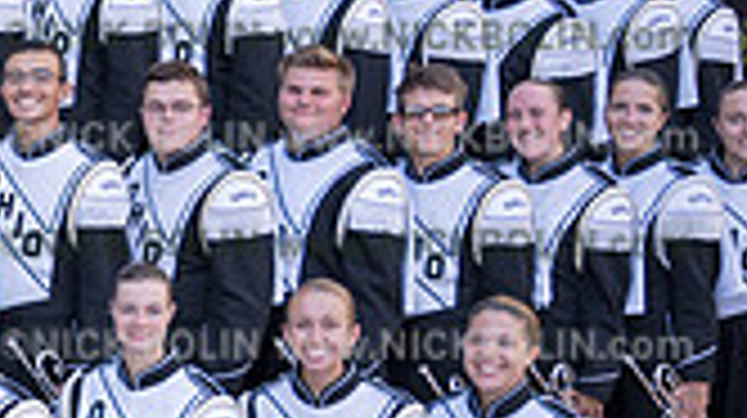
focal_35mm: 113
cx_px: -395
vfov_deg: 10.7
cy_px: 285
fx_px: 2236
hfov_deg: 17.0
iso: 125
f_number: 4
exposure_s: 1/80
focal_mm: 28
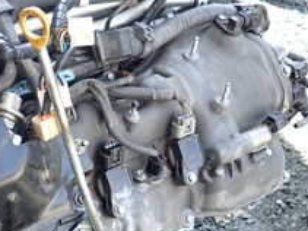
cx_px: -3
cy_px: 183
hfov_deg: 26.0
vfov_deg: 20.5
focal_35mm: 71
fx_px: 631
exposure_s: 1/125
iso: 100
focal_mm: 4.5
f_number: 2
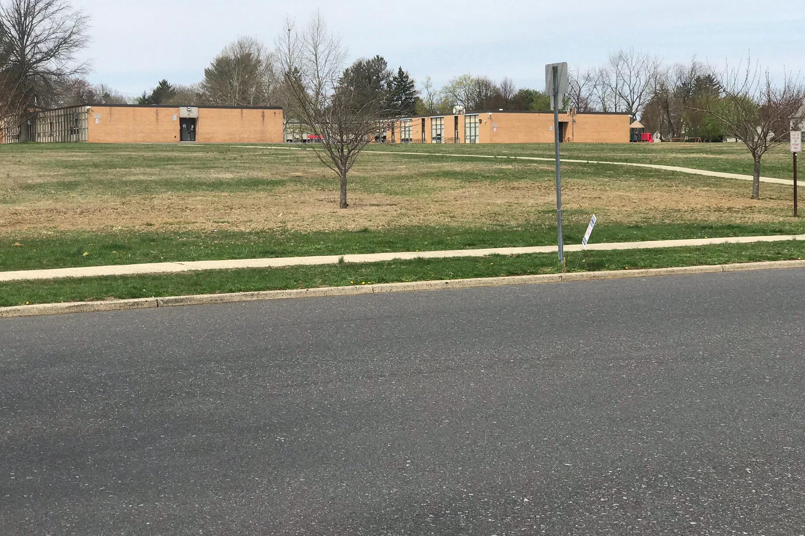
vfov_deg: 20.6
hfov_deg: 30.5
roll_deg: -0.1
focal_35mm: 66
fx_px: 1475
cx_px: 360
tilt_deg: -1.9
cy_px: 236
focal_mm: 6.6
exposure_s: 1/1140
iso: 20
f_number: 2.8
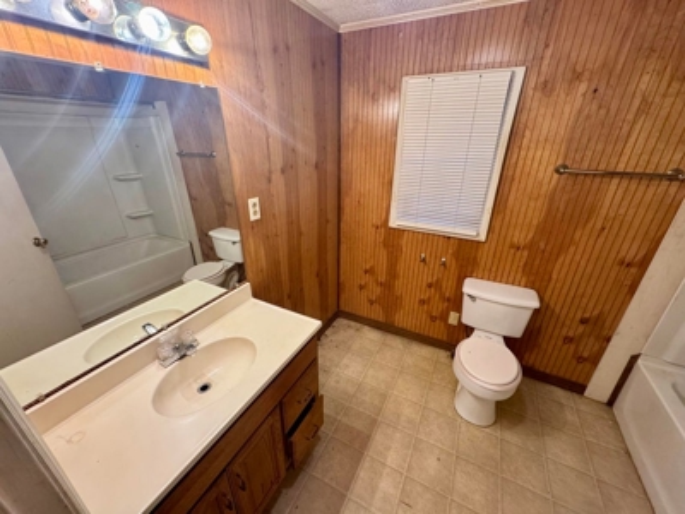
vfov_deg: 85.7
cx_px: 342
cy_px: 257
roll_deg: -0.9
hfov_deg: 102.1
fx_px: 277
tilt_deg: -23.9
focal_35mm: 14
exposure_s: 1/60
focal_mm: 2.22
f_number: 2.2
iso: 250
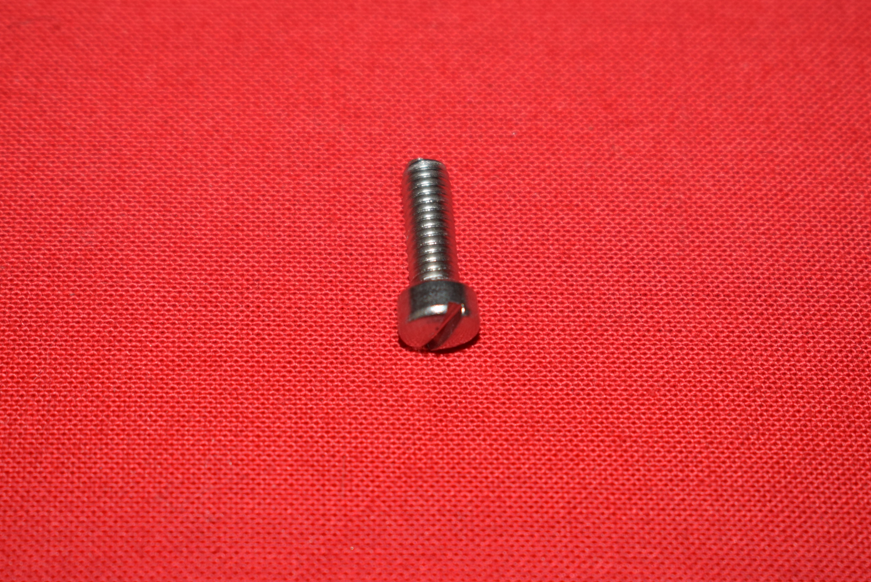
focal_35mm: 97
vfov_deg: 14.2
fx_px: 2338
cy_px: 274
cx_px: 413
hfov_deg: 21.1
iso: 400
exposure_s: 1/200
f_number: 5.6
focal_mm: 55
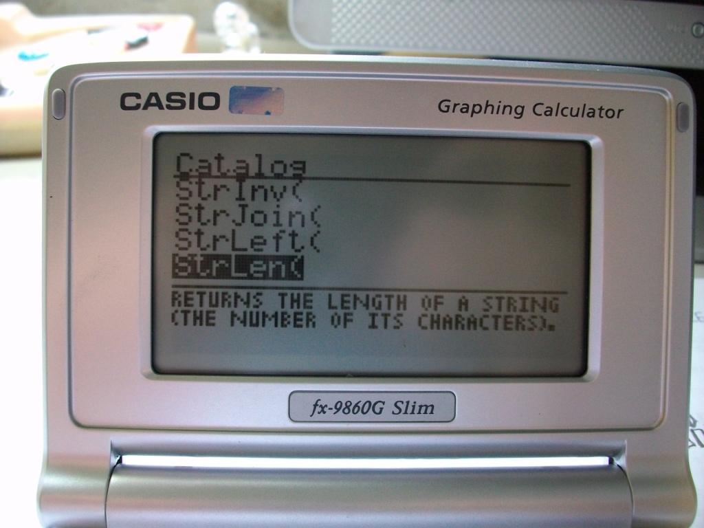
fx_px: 651
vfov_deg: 44.2
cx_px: 352
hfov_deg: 56.8
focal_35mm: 32
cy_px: 264
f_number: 2.9
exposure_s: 1/39.8
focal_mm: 5.7
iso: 200
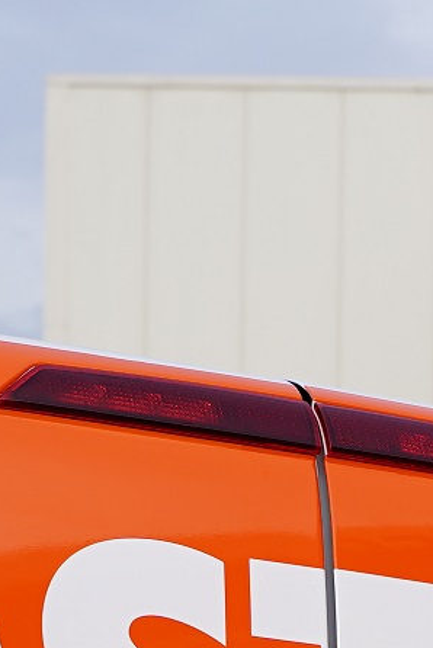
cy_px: 1335
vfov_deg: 8.1
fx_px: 4359
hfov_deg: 5.6
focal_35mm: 242
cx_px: 870
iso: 100
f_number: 4.5
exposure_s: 1/640
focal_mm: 36
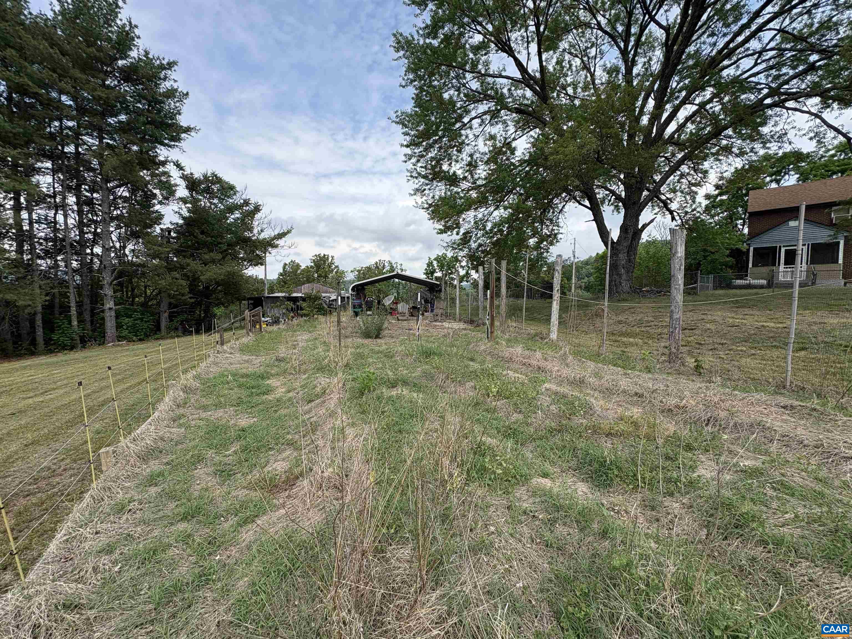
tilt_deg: -2.1
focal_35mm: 14
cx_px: 426
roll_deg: -0.4
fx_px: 345
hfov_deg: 102.1
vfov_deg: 85.7
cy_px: 320
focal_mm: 2.22
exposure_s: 1/1637
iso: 50
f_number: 2.2
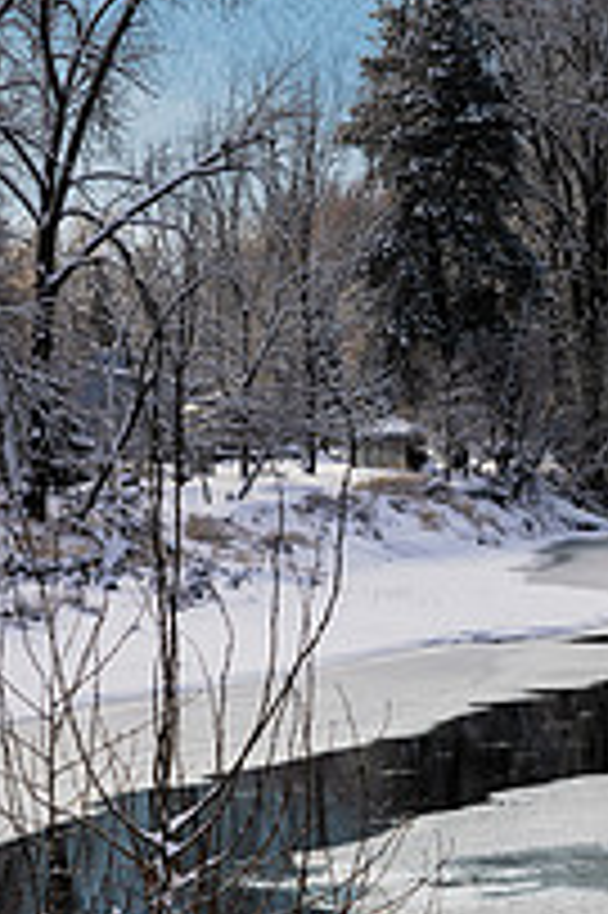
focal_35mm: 191
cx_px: 635
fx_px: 4847
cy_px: 185
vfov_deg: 10.7
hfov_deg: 7.1
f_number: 8
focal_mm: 86
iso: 64
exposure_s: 1/250
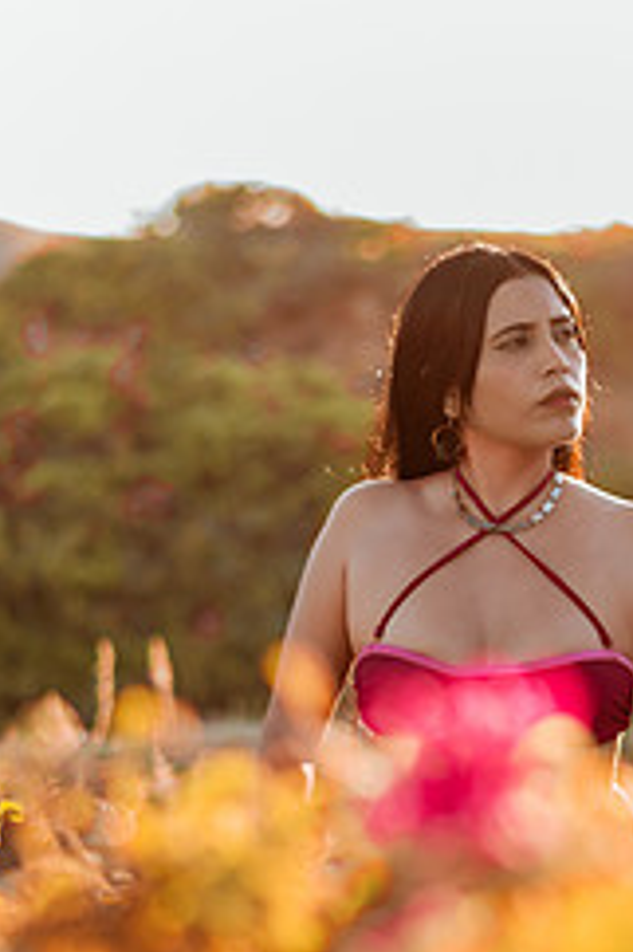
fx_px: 2852
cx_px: 543
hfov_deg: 12.6
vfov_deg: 18.8
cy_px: 720
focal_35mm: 108
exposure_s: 1/640
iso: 50
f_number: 1.8
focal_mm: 58
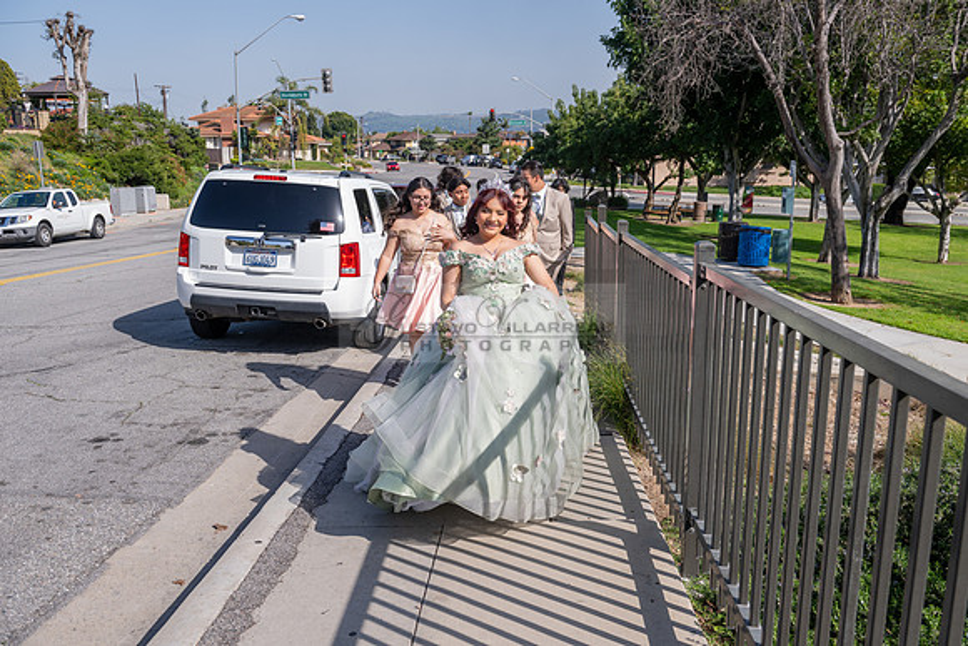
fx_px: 834
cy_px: 323
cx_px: 484
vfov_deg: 42.3
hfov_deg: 60.3
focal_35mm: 31
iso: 200
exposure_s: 1/800
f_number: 5.6
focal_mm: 31
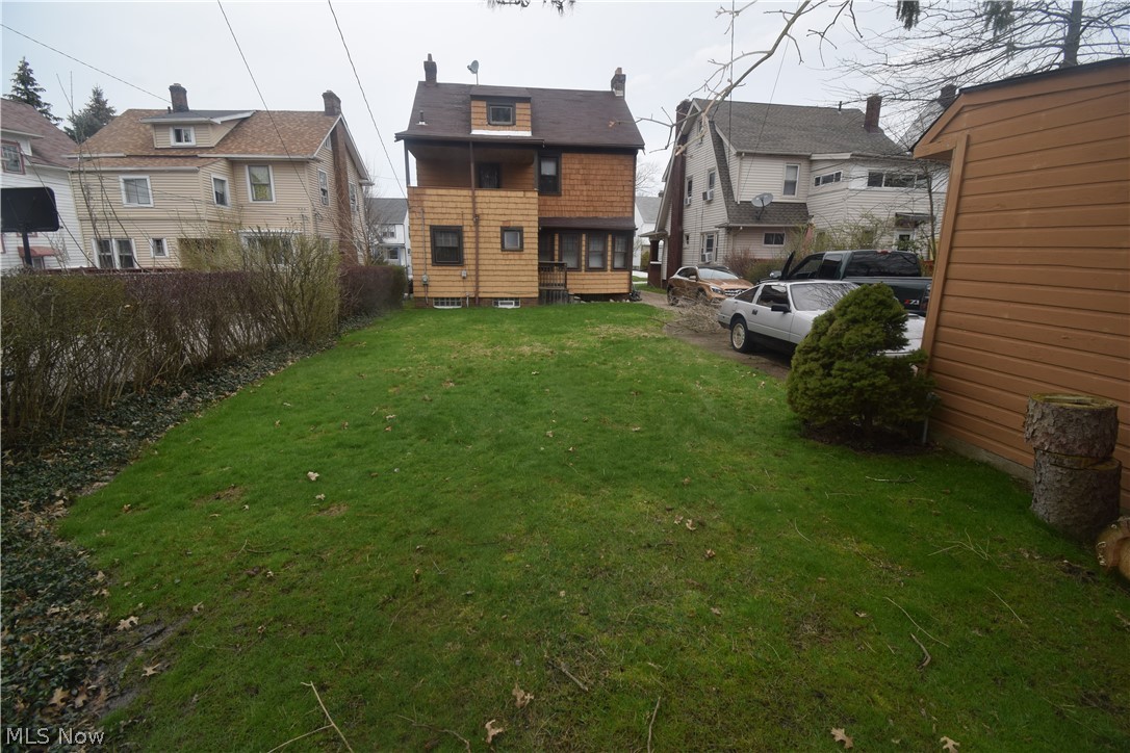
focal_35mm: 15
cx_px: 565
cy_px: 376
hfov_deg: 100.4
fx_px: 471
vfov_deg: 77.3
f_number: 8
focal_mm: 10
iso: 200
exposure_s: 1/320
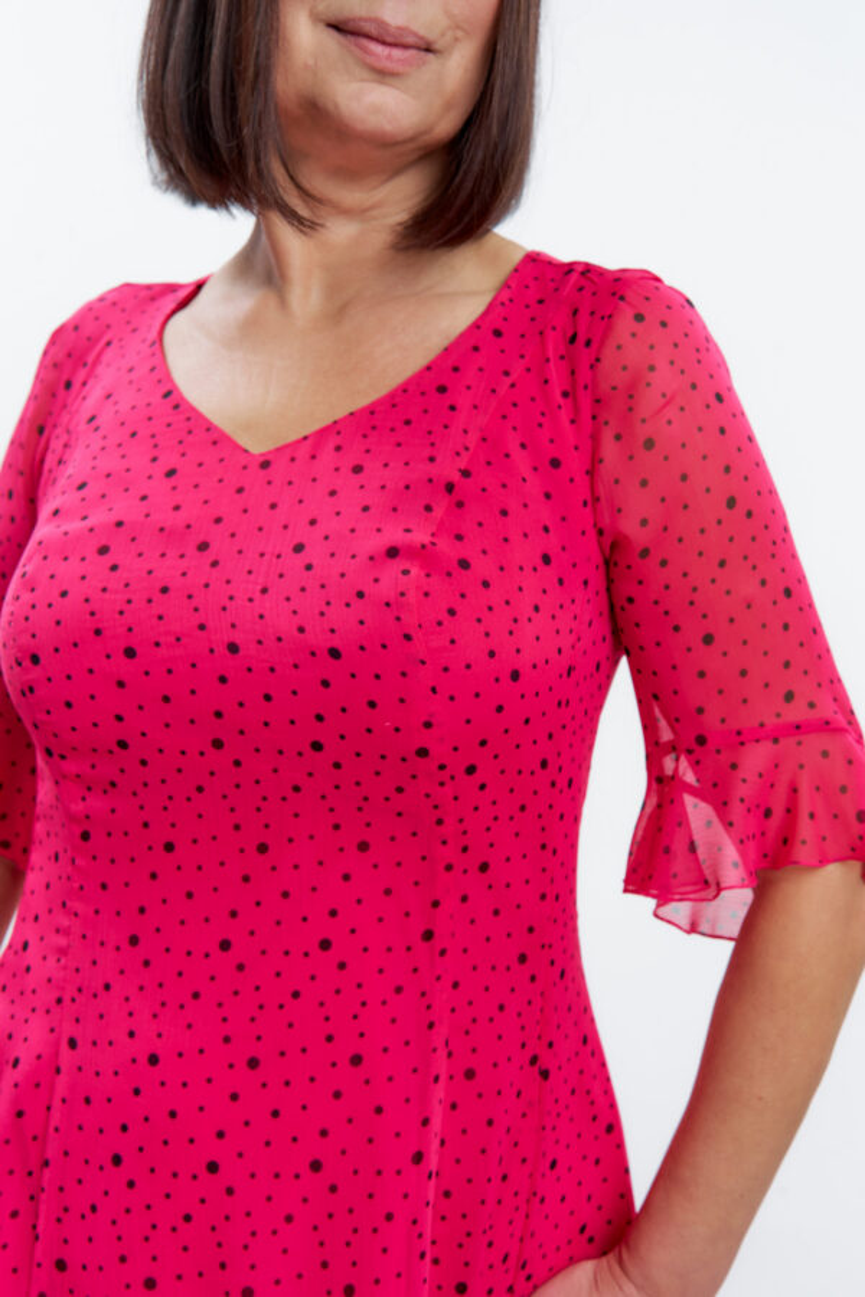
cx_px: 432
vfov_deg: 41.1
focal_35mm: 48
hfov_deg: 28.1
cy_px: 648
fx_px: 1730
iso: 100
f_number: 13
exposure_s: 1/160
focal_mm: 48
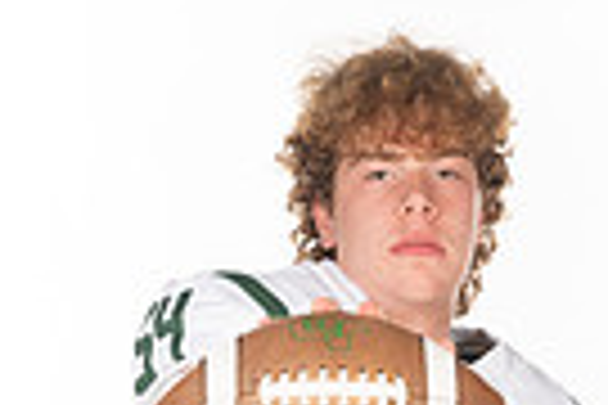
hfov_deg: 11.0
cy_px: 954
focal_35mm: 187
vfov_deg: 7.0
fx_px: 3158
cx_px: 374
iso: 640
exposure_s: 1/400
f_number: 8
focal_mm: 56
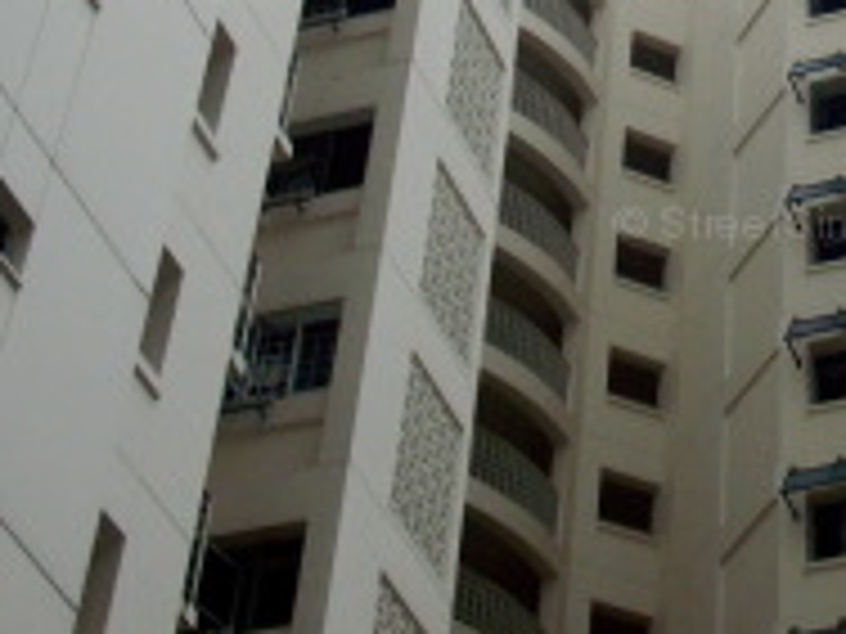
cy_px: -220
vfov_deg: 13.2
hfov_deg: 17.5
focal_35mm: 108
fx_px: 2639
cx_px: 950
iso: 80
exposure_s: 1/160
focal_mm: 6.2
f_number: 5.6
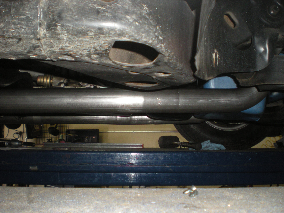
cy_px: 106
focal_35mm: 38
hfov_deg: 49.0
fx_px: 312
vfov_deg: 37.7
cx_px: 142
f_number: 3.1
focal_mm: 6.3
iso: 132
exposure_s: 1/60
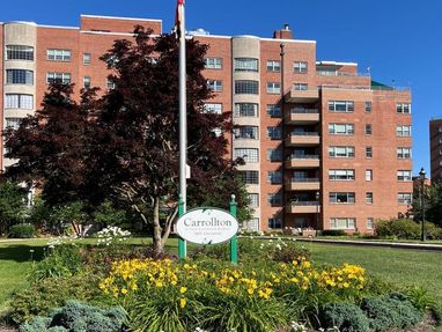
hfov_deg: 53.7
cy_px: 201
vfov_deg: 41.6
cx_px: 190
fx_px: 434
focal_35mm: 34
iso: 50
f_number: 1.5
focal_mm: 5.7
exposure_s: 1/3165
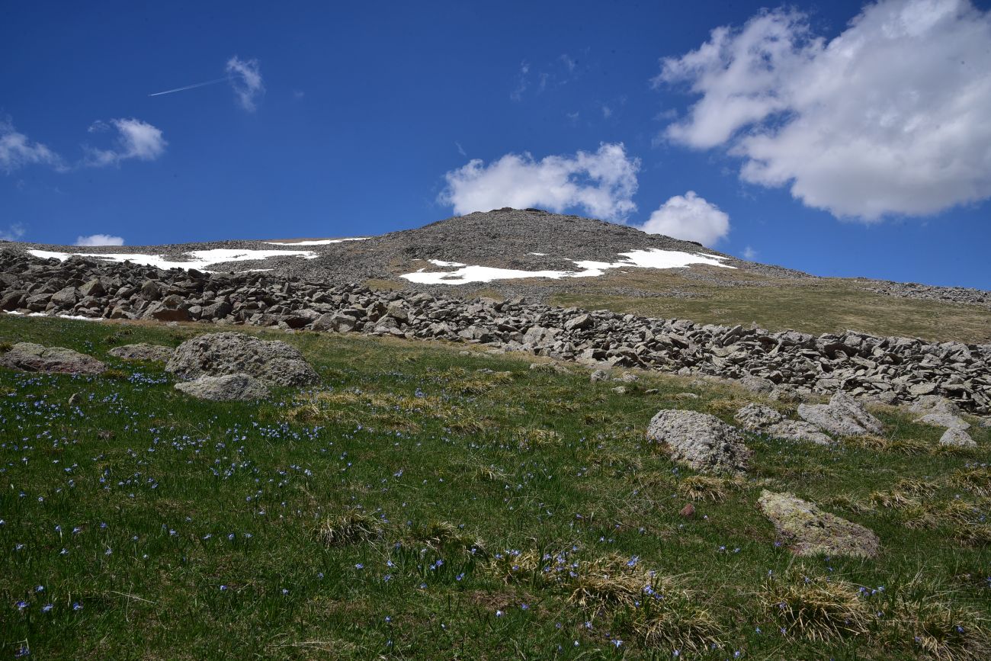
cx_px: 496
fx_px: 1376
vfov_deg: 27.0
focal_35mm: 50
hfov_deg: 39.6
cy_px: 330
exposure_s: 1/160
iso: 160
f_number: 18
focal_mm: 50
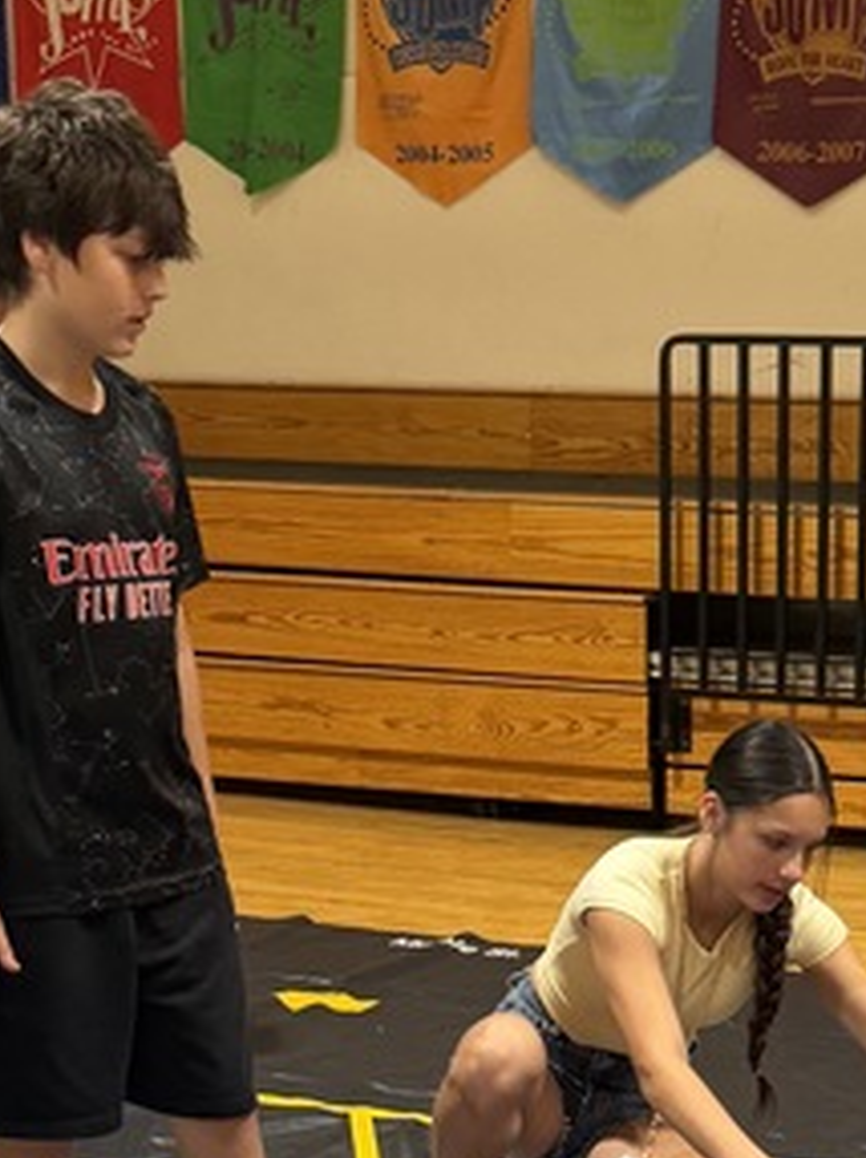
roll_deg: -1.8
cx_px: 753
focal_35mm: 86
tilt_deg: -19.8
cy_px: 1377
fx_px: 2873
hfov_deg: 16.9
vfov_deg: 21.2
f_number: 1.78
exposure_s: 1/84
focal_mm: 6.76
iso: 200
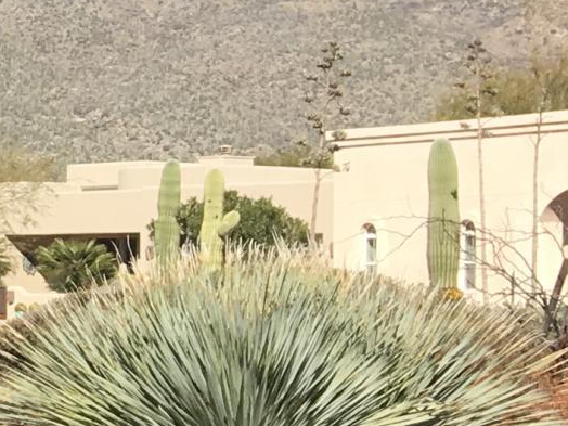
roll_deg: -0.6
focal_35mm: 166
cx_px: -989
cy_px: 273
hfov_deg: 9.8
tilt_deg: +1.1
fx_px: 2724
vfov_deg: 8.9
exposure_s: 1/1166
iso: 25
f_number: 2.2
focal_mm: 4.15
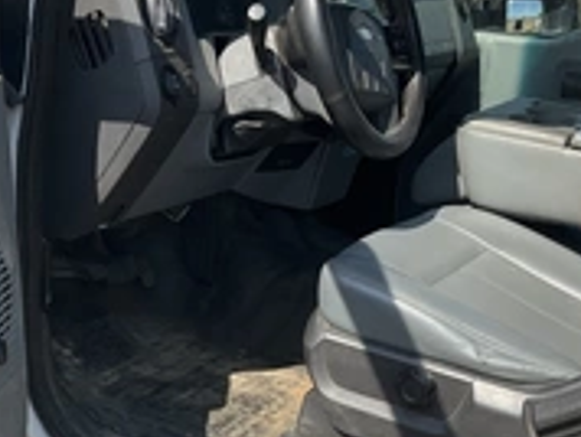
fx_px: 1092
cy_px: 401
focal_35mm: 65
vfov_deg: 22.1
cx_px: 186
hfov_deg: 29.5
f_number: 1.8
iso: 25
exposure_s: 1/883
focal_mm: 3
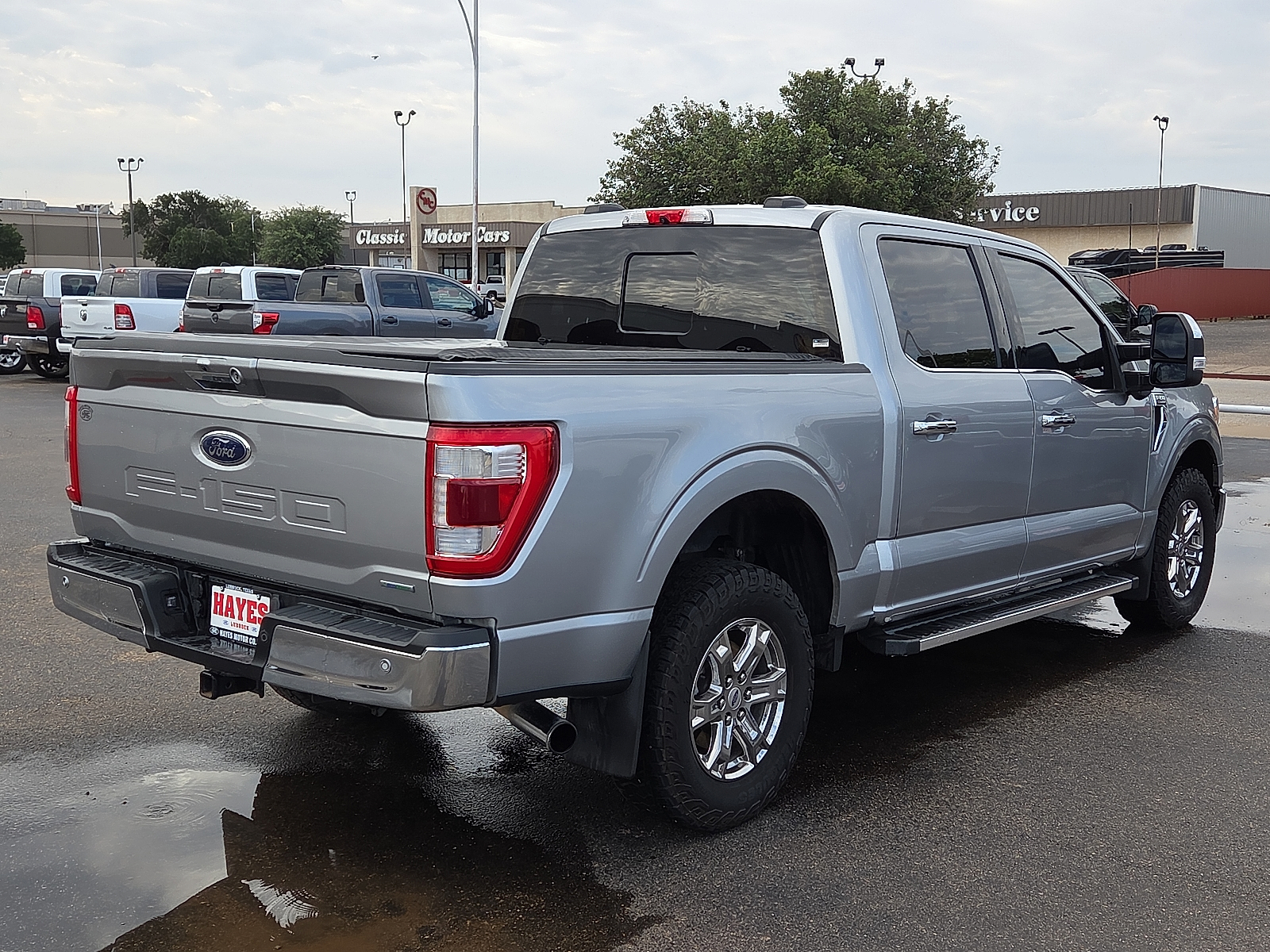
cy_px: 476
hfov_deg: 47.9
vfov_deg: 36.8
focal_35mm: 39
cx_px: 635
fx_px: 1431
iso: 76
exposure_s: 1/1250
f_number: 1.8
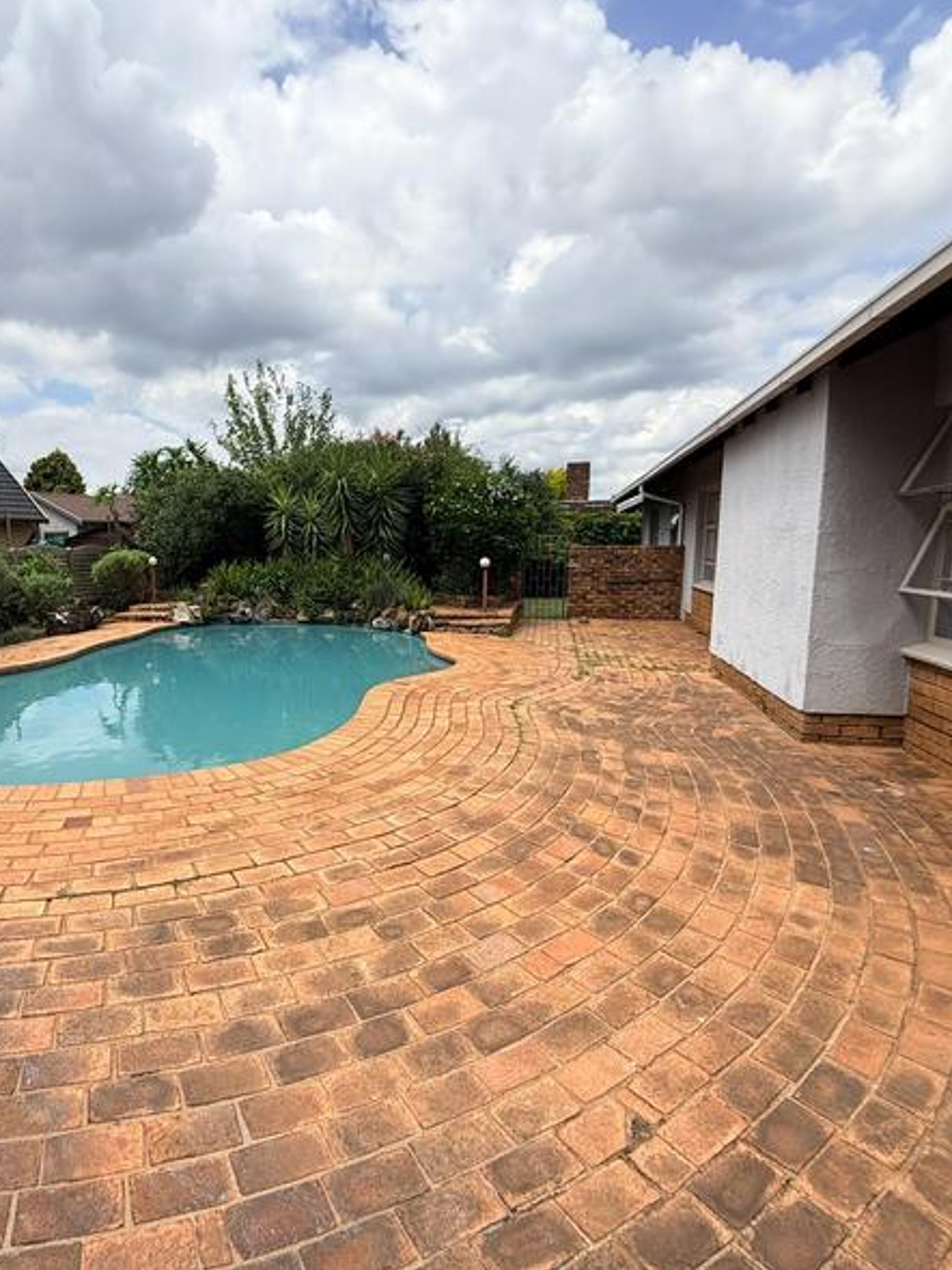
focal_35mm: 19
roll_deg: -0.2
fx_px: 696
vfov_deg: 84.7
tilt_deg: -6.5
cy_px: 632
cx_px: 297
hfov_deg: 66.3
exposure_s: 1/2165
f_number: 2.2
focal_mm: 2.22
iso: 50
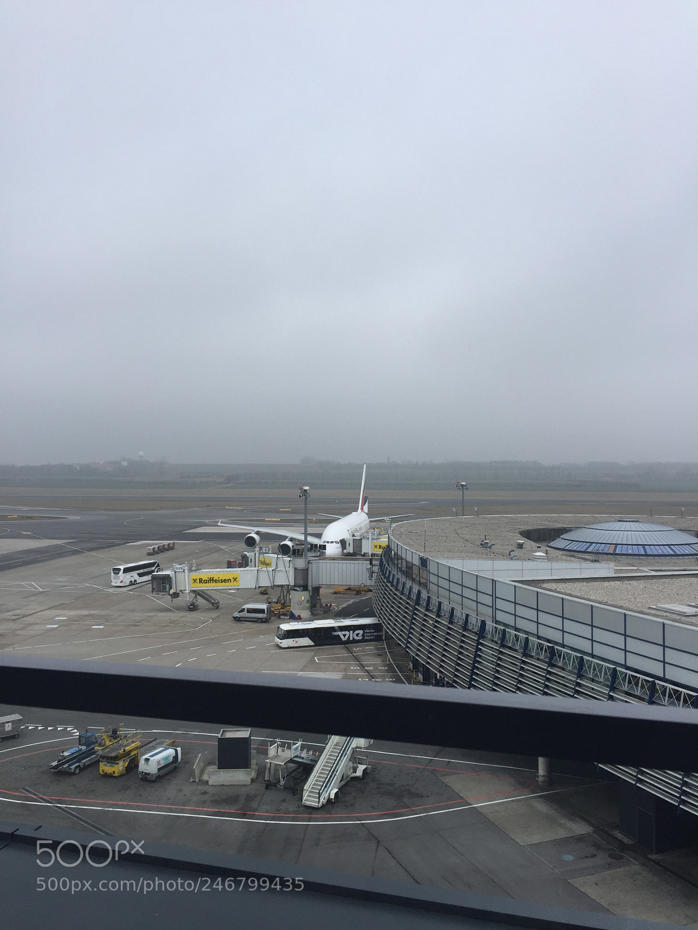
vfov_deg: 61.7
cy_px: 465
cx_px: 349
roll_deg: -0.8
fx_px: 780
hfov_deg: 48.2
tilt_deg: +2.3
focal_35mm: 29
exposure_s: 1/732
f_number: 2.2
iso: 32
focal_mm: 4.15
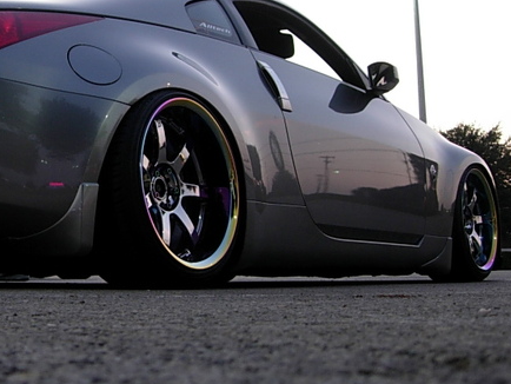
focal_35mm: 70
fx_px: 1034
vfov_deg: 21.0
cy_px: 135
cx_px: 101
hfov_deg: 27.2
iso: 64
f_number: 2.8
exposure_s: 1/8.4
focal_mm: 7.8
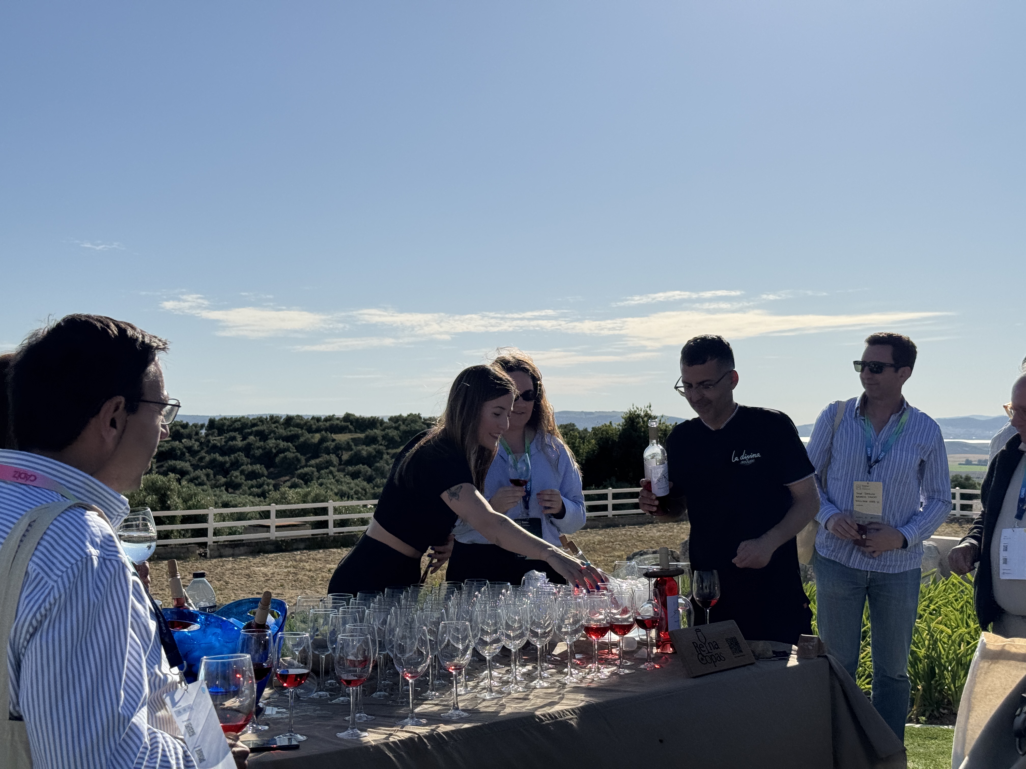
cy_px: 384
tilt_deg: +1.7
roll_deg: -0.1
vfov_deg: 30.3
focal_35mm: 48
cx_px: 513
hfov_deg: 39.7
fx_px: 1423
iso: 80
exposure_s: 1/15385
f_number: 1.78
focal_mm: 6.76
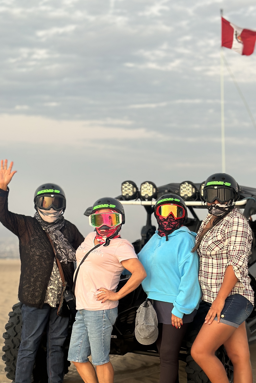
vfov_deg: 29.5
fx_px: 725
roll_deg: -3.5
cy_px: 255
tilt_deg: -2.4
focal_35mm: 68
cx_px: 159
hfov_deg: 20.0
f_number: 1.78
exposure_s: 1/60
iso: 200
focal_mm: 6.86
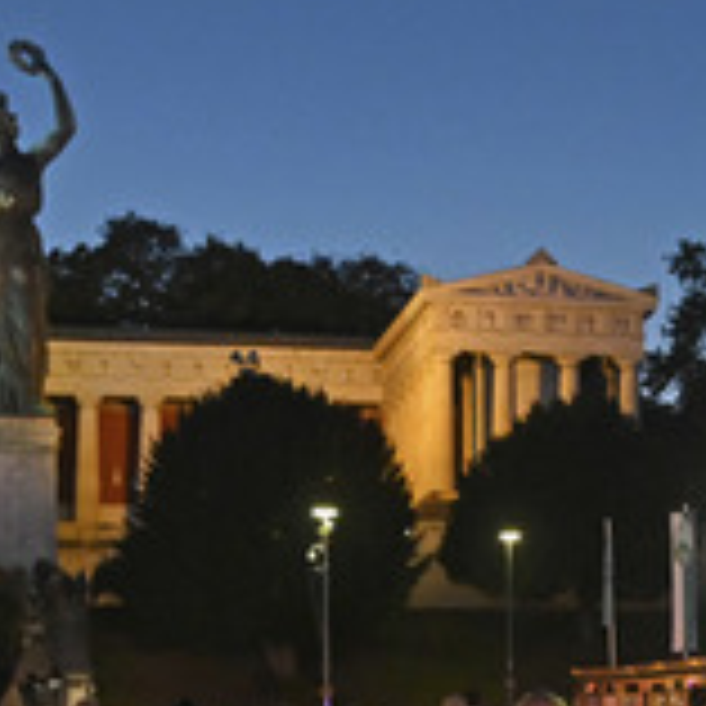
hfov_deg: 16.4
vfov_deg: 16.9
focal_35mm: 102
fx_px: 2354
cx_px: 823
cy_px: 576
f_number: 5.6
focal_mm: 28
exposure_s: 1/125
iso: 5000
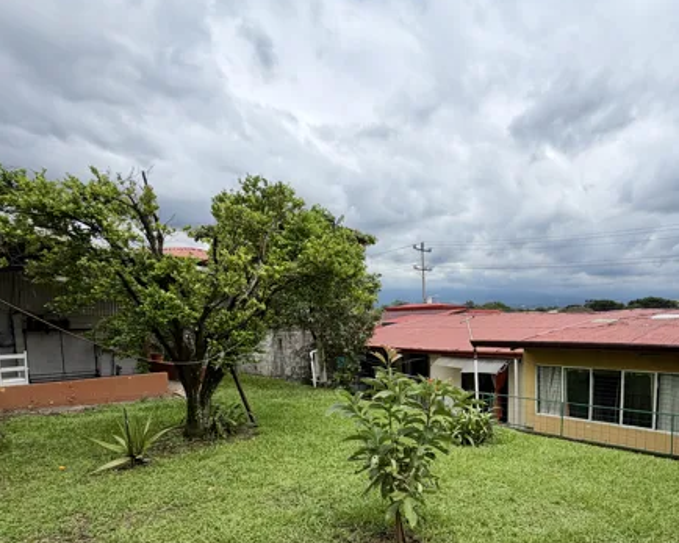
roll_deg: +1.0
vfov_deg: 66.2
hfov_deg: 78.2
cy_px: 363
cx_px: 444
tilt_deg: -5.5
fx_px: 402
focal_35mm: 20
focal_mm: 2.22
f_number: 2.2
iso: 20
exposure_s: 1/1087
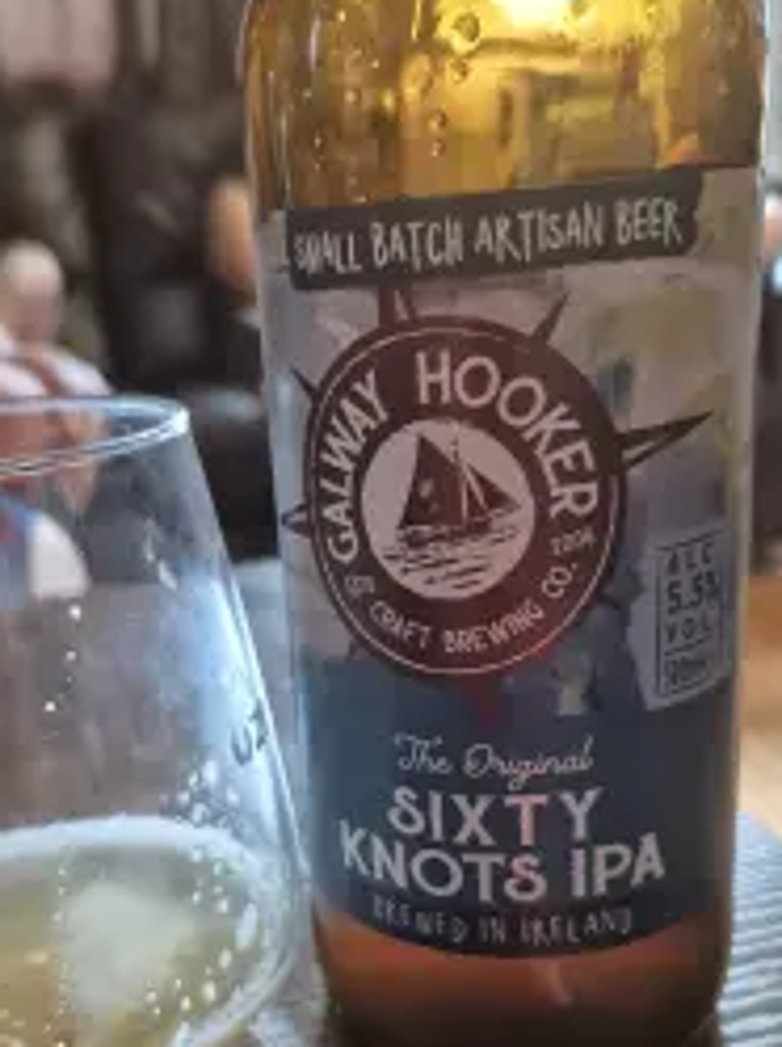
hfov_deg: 38.4
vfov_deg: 49.5
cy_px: 677
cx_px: 303
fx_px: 1117
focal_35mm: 37
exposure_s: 1/60
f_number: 1.8
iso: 1250
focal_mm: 5.4
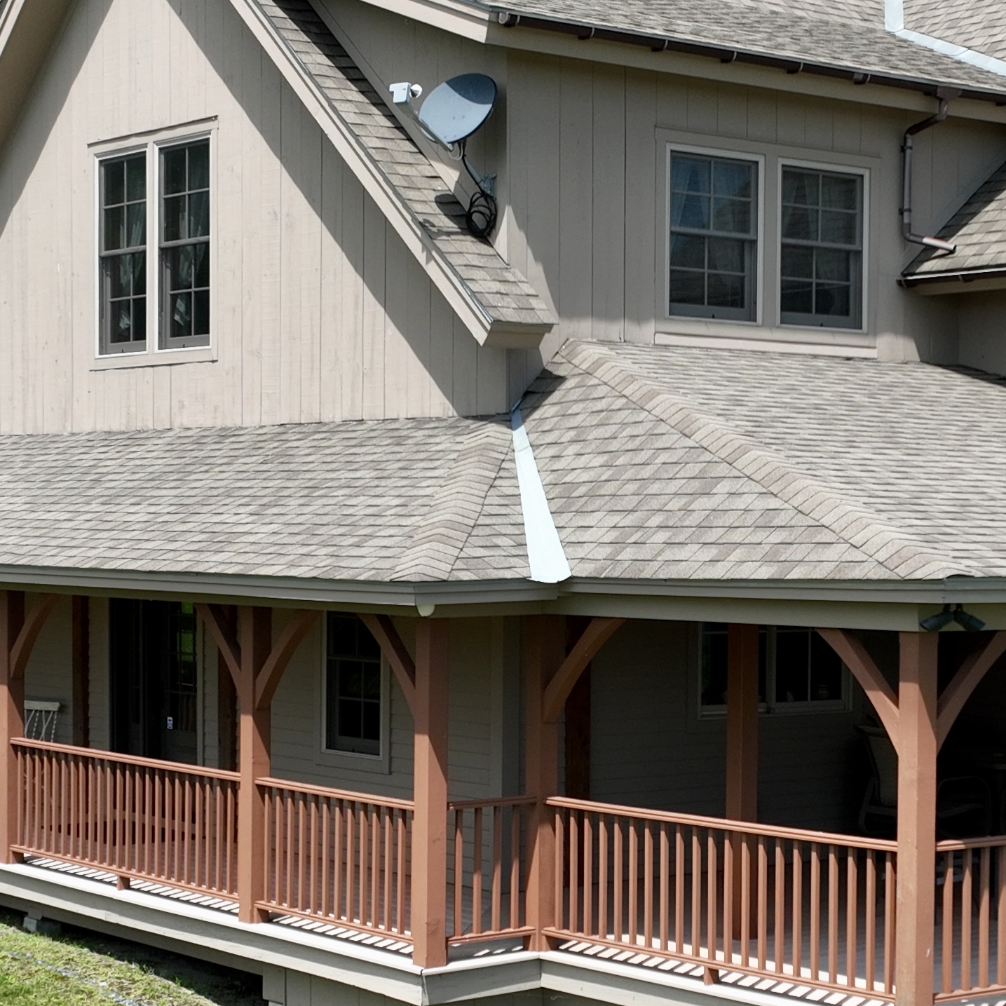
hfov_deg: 22.0
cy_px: 675
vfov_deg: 22.1
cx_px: 716
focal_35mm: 78
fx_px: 2565
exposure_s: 1/2000
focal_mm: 12.29
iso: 100
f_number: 2.8
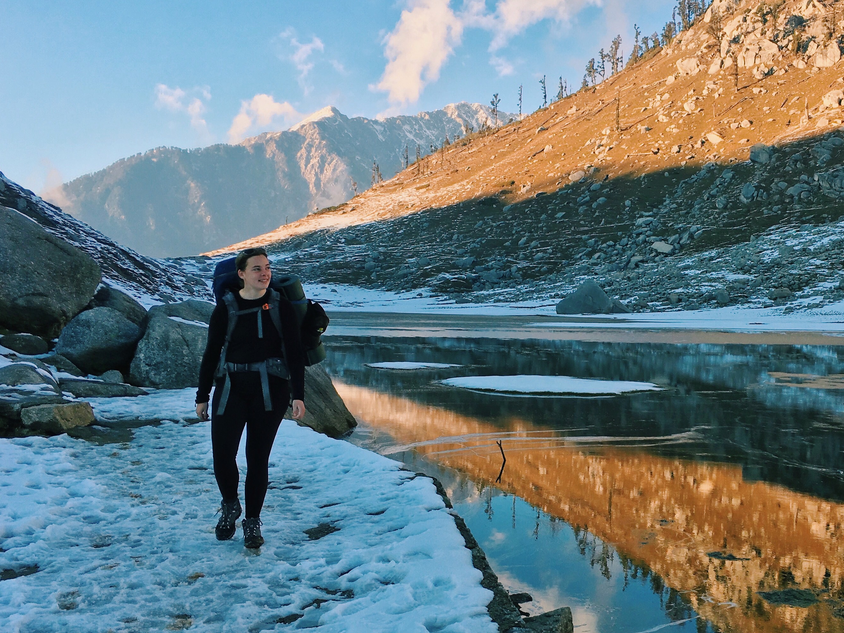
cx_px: 598
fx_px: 1073
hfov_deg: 42.0
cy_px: 350
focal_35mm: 44
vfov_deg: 32.8
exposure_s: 1/475
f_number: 2.2
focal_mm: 4.15
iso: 25
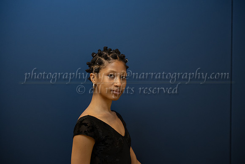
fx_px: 402
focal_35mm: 59
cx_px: 122
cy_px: 82
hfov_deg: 33.9
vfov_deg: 23.0
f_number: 2.8
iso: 1600
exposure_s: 1/500
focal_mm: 59
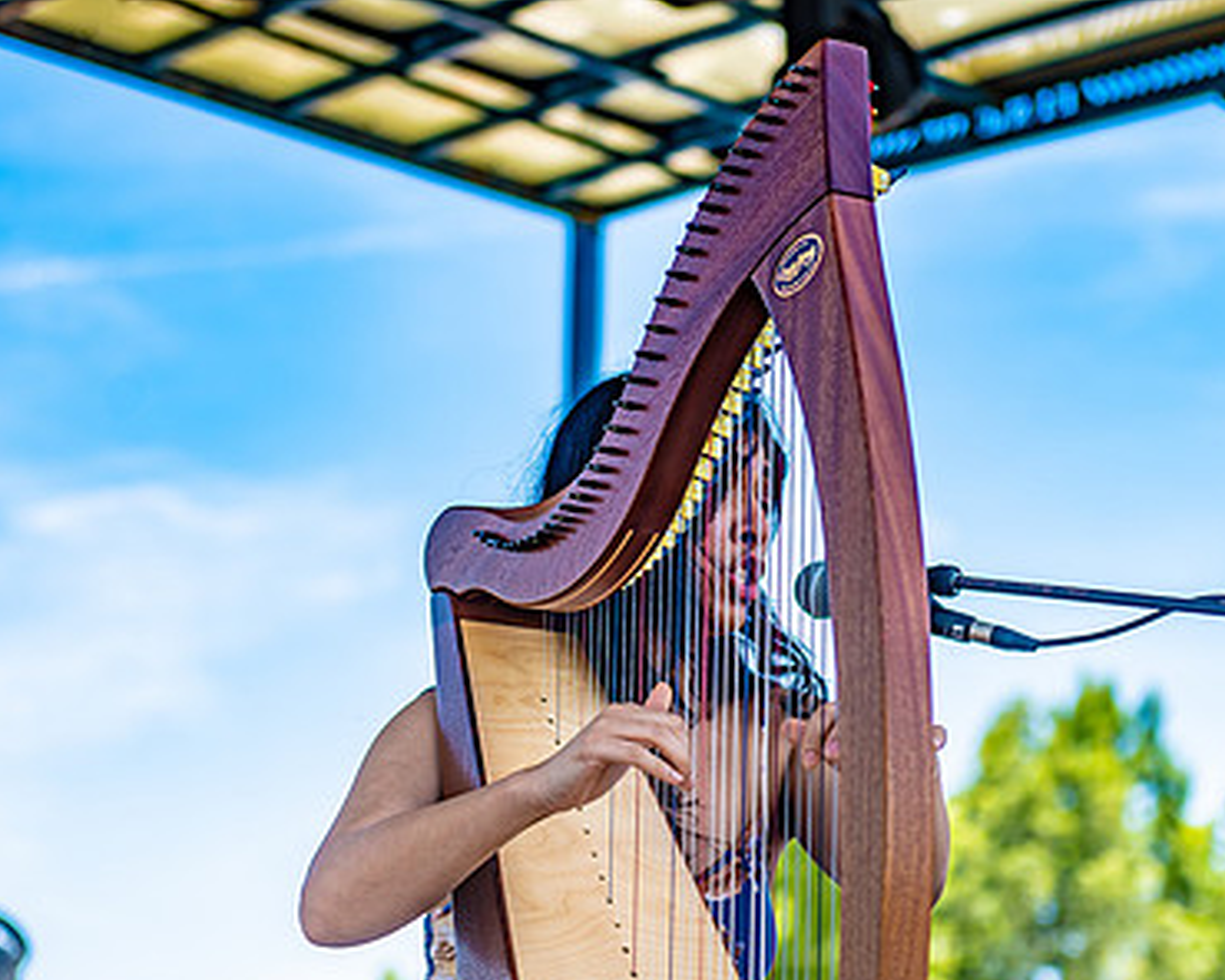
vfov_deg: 14.9
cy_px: 637
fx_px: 3734
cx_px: 848
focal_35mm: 103
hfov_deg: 18.6
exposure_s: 1/640
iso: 100
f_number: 2.8
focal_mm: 70
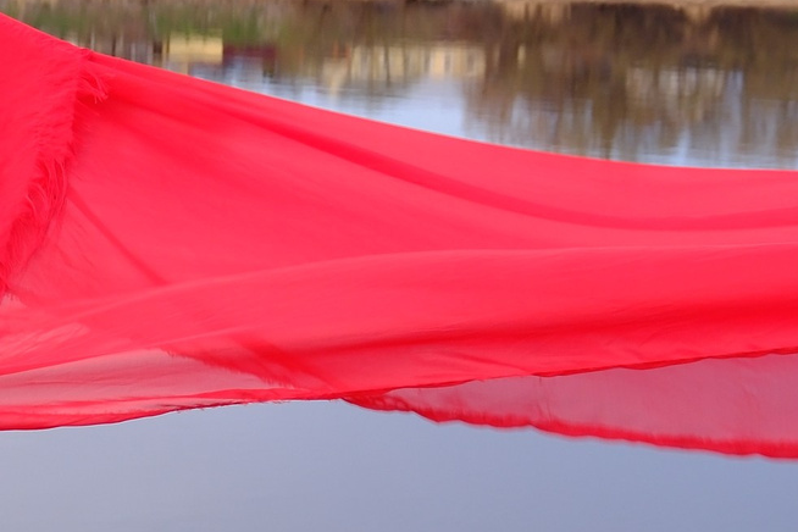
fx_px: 3125
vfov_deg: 9.7
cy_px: 247
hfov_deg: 14.4
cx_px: 39
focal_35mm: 141
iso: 160
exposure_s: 1/125
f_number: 4
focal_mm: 24.1
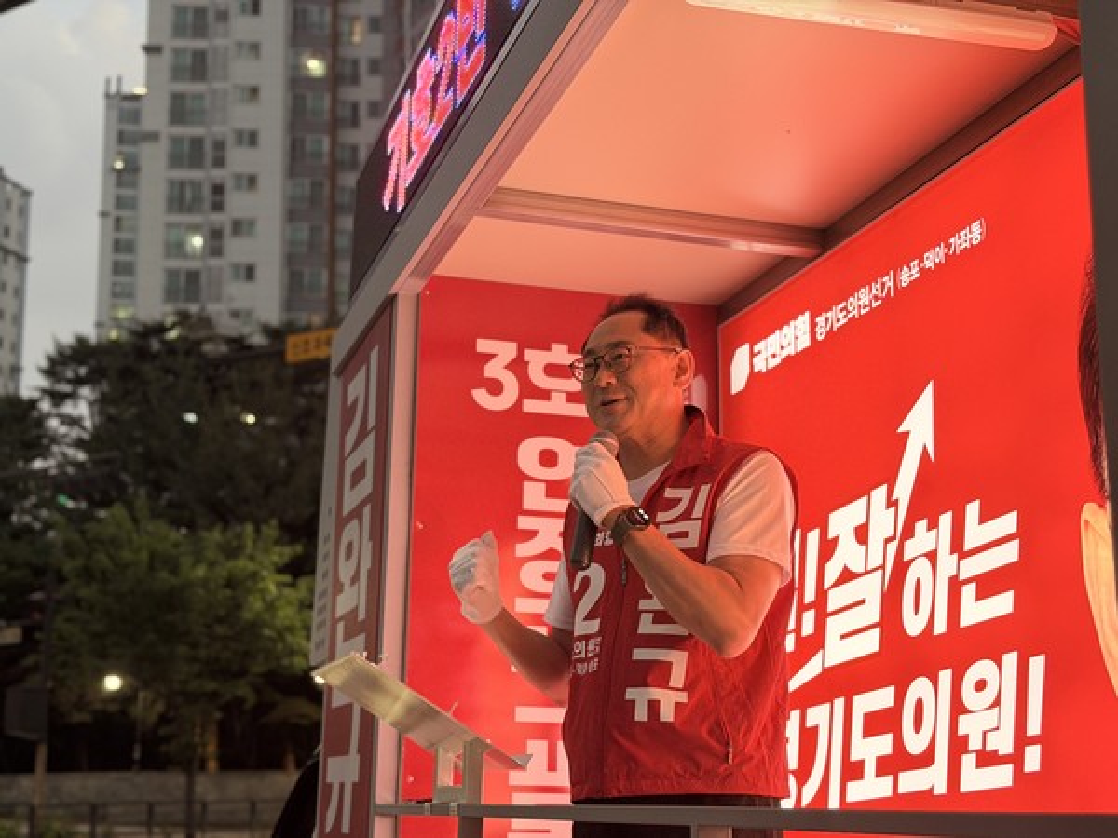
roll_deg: +0.2
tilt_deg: +11.5
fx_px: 1550
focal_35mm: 48
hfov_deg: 39.7
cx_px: 559
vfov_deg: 30.3
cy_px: 419
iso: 200
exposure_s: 1/81
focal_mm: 6.76
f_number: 1.78
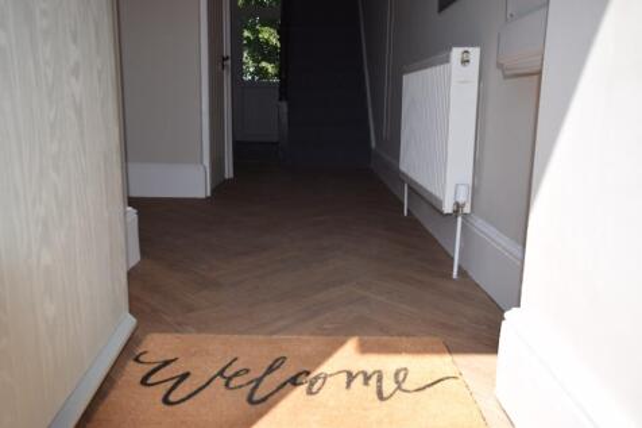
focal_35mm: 30
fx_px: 535
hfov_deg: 61.9
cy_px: 214
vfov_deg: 43.6
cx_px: 321
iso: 100
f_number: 6.3
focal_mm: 20
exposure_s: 1/160
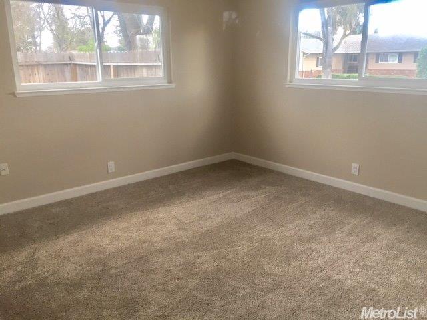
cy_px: 160
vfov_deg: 48.2
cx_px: 214
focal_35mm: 29
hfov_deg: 61.7
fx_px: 358
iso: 32
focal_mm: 4.15
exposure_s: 1/30
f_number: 2.2
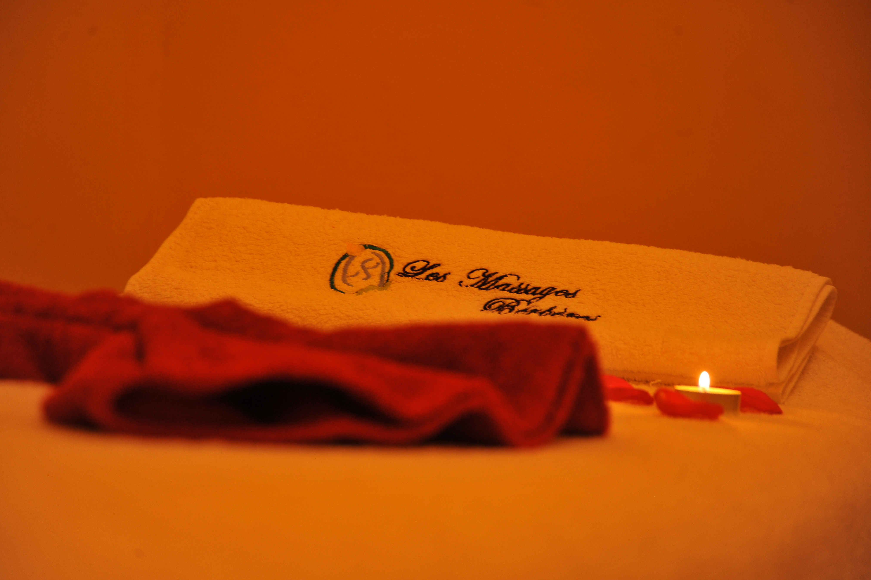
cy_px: 289
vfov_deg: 10.8
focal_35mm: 127
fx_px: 3071
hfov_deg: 16.1
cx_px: 422
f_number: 5.6
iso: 1000
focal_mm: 120
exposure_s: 1/15
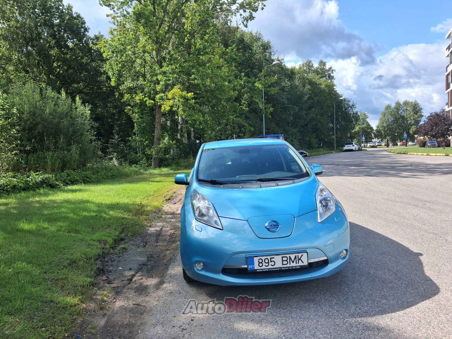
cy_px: 170
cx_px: 226
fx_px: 353
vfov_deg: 51.4
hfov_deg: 65.3
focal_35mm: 27
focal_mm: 4
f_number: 1.8
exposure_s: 1/401
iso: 25
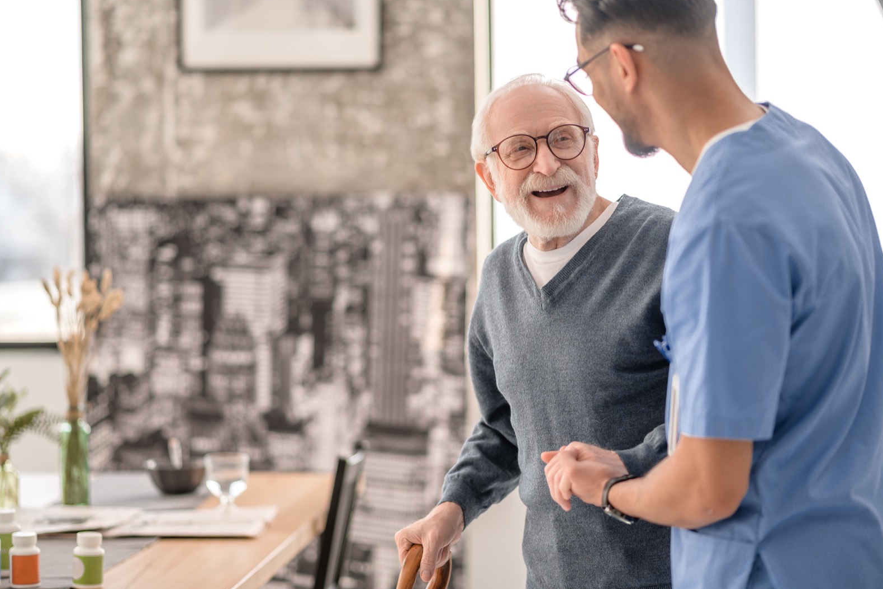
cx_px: 443
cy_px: 294
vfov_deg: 15.9
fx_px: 2109
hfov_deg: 23.6
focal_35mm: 86
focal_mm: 85
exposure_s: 1/250
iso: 100
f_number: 2.2
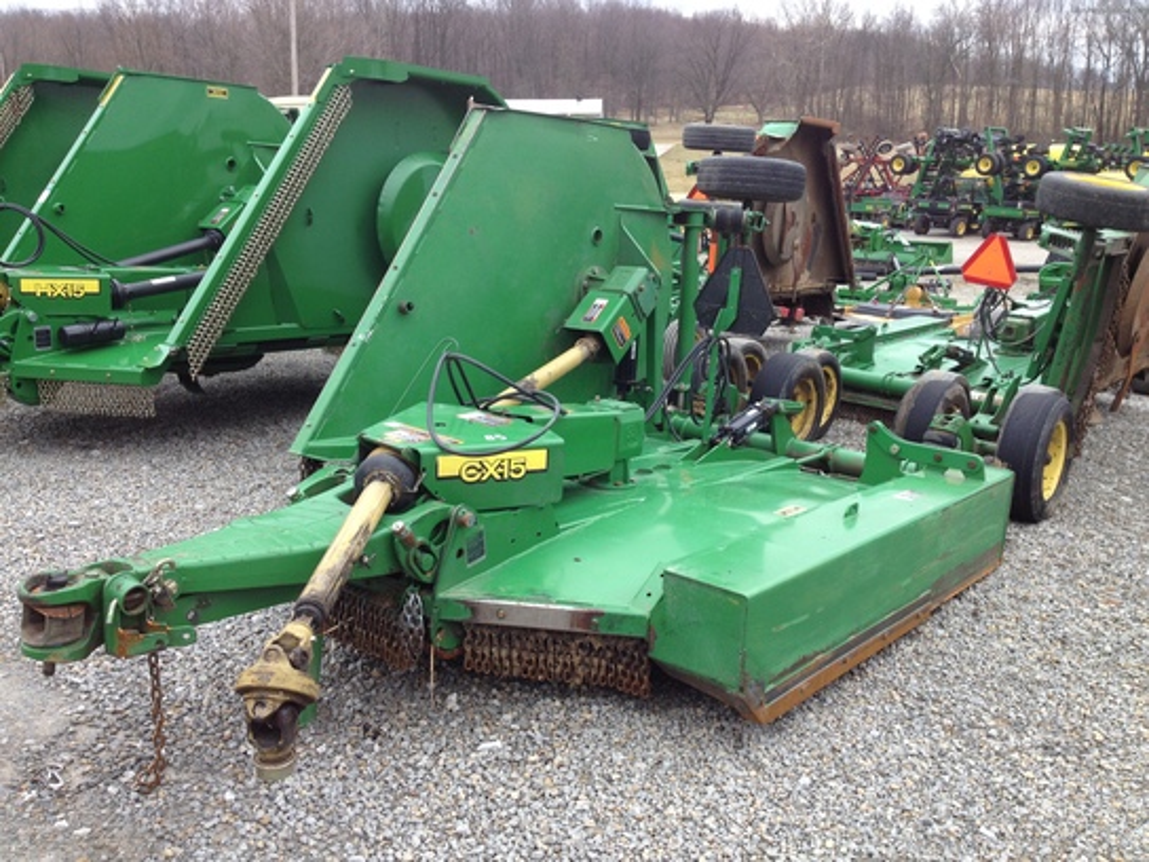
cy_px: 431
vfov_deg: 40.7
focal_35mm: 35
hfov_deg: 52.6
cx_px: 574
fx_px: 1162
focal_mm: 4.28
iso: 50
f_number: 2.4
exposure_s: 1/361
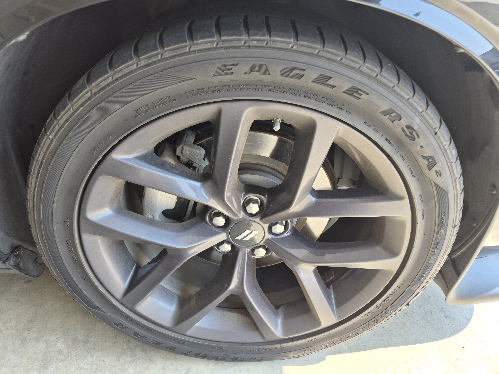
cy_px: 187
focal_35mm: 23
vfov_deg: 58.9
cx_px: 250
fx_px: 332
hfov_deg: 73.9
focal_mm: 5.4
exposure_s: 1/180
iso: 32
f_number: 1.8
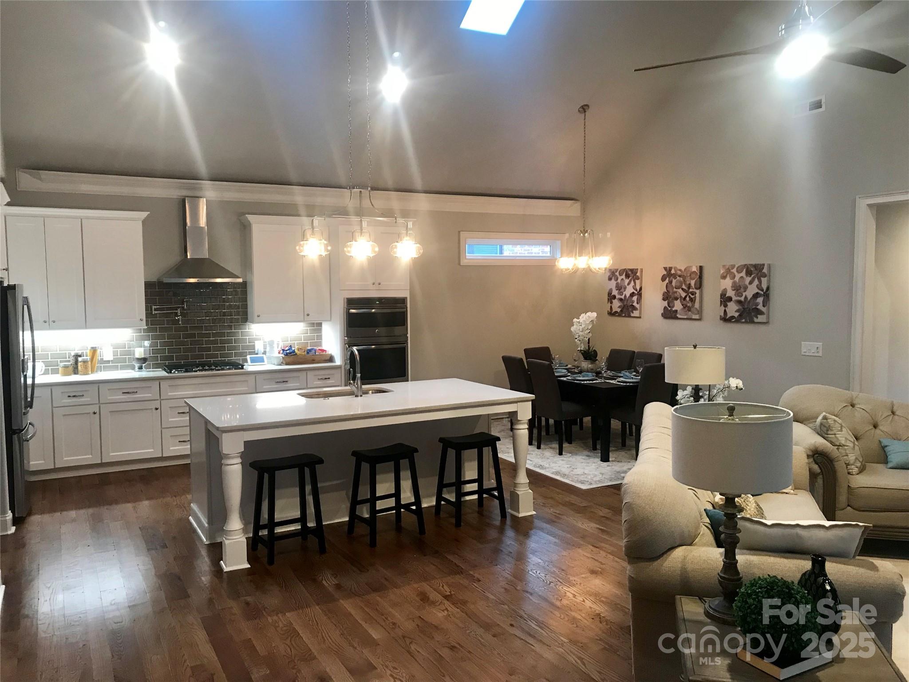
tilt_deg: -3.6
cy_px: 341
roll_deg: -0.2
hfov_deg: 63.4
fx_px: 735
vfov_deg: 49.7
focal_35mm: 28
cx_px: 454
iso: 50
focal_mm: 3.99
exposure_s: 1/15
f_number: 1.8
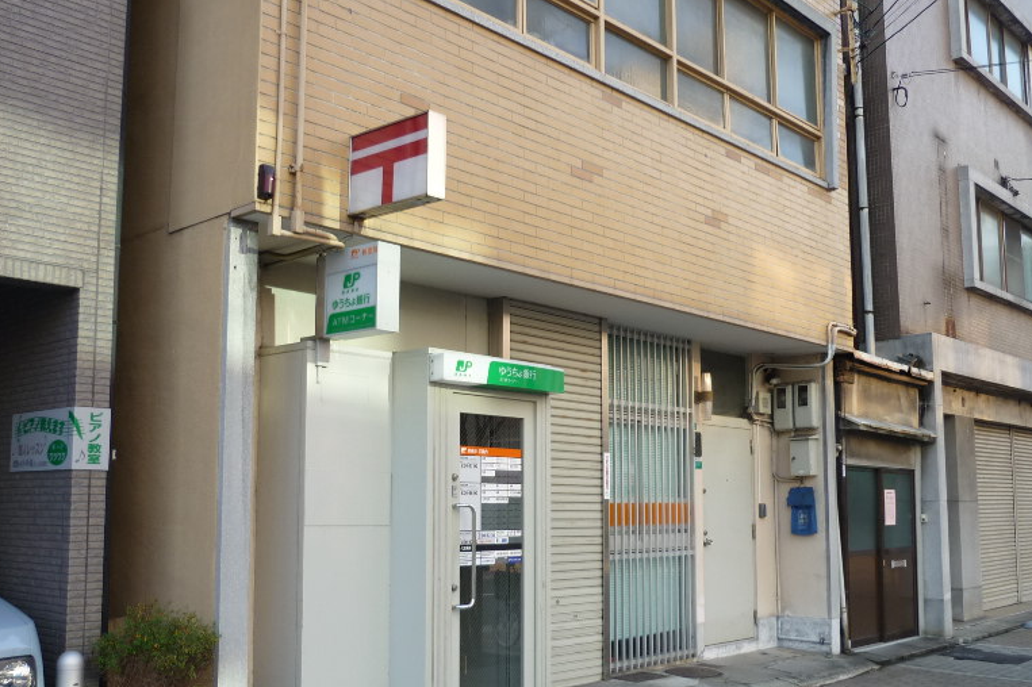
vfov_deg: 36.8
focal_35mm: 36
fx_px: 1032
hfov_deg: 53.2
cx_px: 510
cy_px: 380
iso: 80
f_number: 2.8
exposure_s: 1/125
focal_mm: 5.5
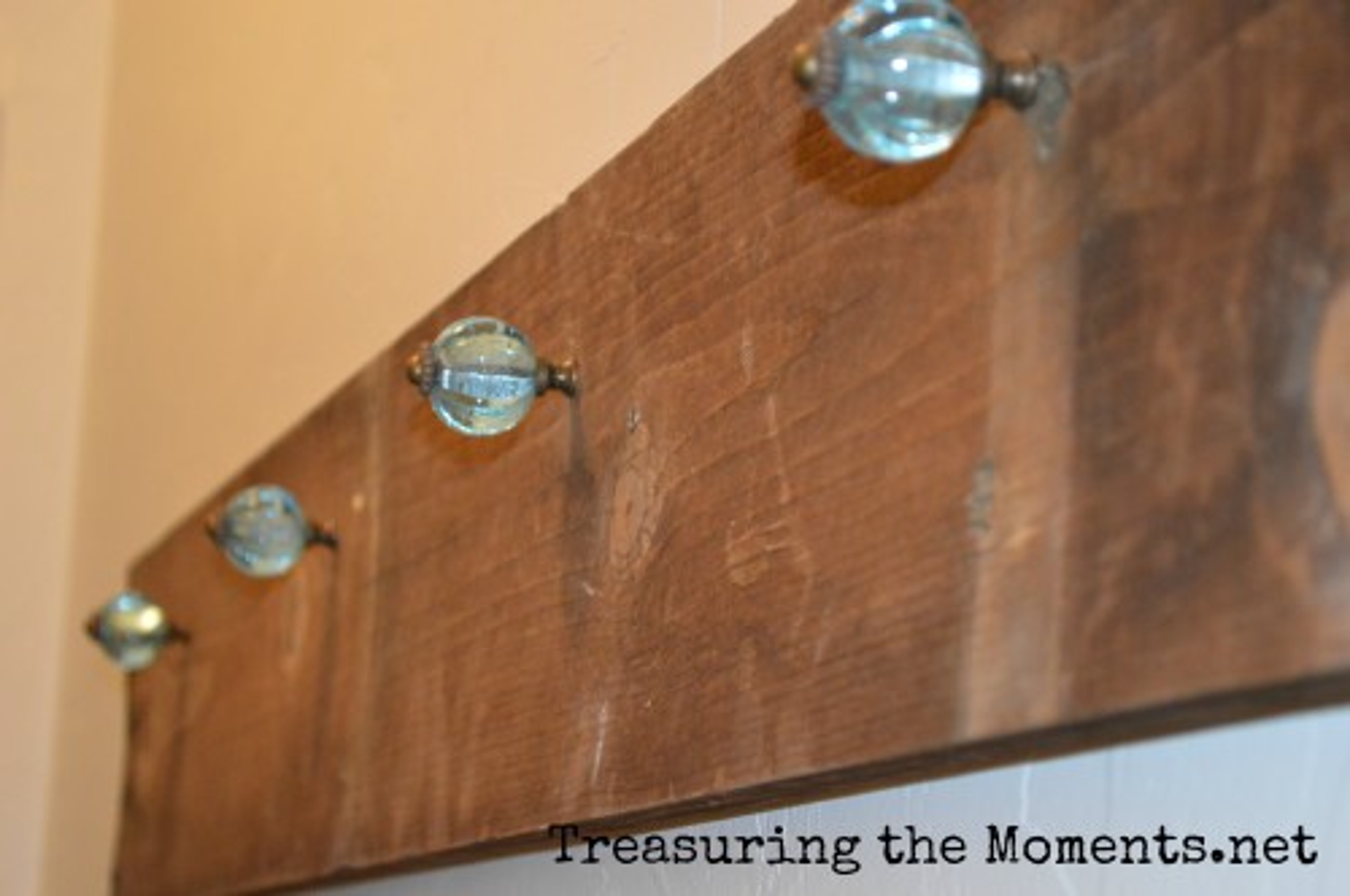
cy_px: 448
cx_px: 675
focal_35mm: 82
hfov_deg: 24.6
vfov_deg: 16.5
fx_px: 3090
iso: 3200
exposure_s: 1/60
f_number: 5.6
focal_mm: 55
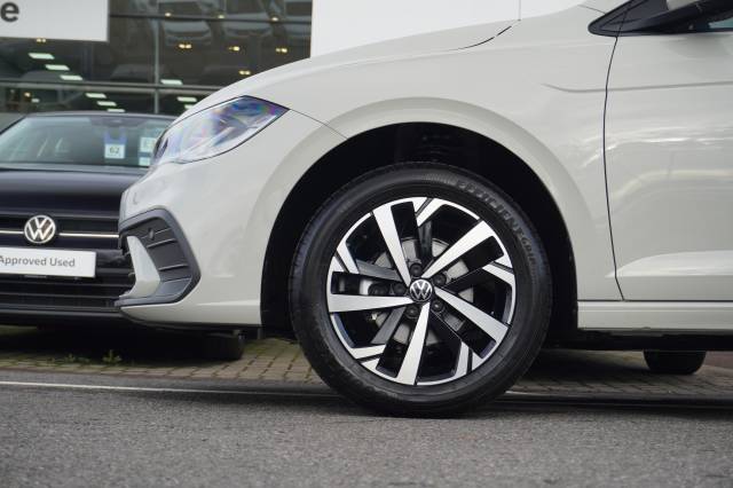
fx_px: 1190
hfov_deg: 34.2
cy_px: 244
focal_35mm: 58
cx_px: 366
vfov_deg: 23.2
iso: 100
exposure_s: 1/60
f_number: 5.6
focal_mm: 39
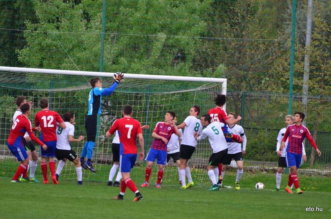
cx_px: 166
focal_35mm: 450
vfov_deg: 3.0
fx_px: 4129
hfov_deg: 4.6
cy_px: 110
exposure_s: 1/1000
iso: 1250
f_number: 5.6
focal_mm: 300
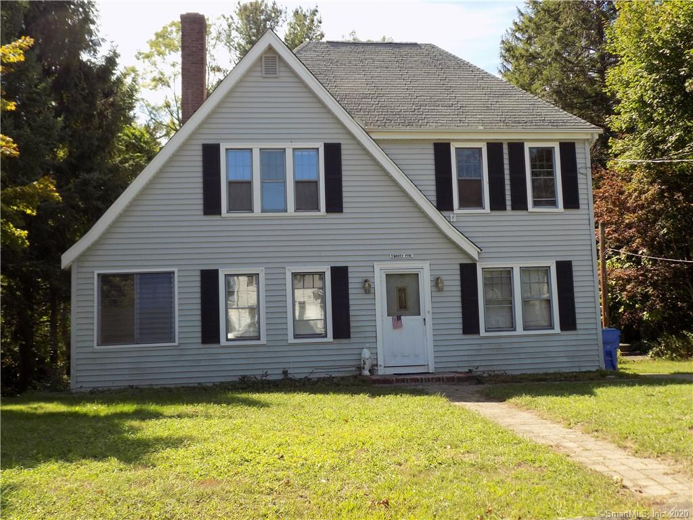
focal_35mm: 34
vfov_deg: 41.8
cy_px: 260
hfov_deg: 54.0
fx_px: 681
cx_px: 346
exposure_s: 1/320
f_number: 3.4
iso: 80
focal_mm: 6.1
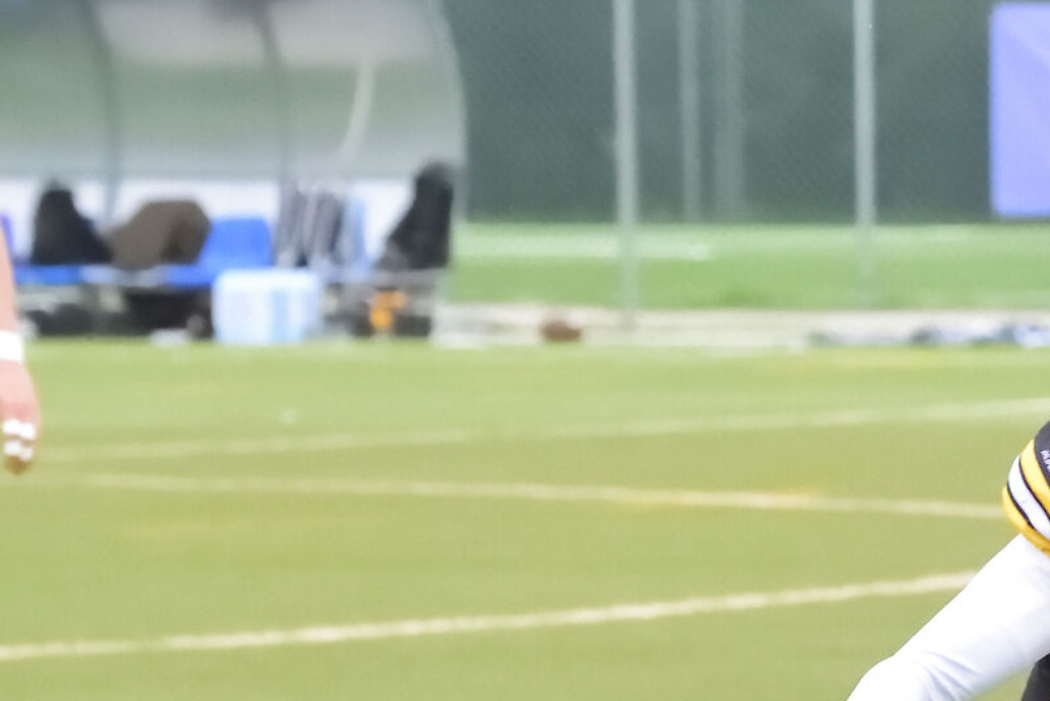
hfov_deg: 4.3
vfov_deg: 2.9
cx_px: 1445
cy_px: 743
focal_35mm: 478
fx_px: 13946
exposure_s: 1/1600
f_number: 8
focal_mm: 160
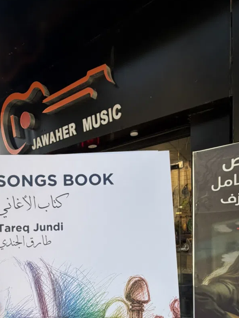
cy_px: 242
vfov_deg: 66.7
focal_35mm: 24
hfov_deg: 55.9
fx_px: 221
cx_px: 84
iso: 40
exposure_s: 1/248
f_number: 2.2
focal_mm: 2.22
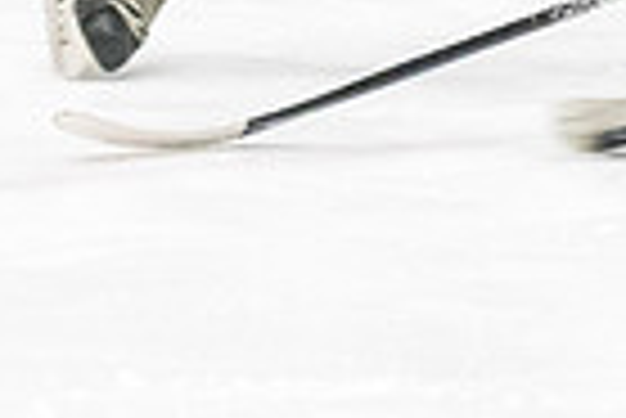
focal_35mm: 595
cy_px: -398
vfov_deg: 2.3
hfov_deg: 3.4
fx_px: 10357
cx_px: 1597
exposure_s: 1/640
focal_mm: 95
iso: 3200
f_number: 2.8
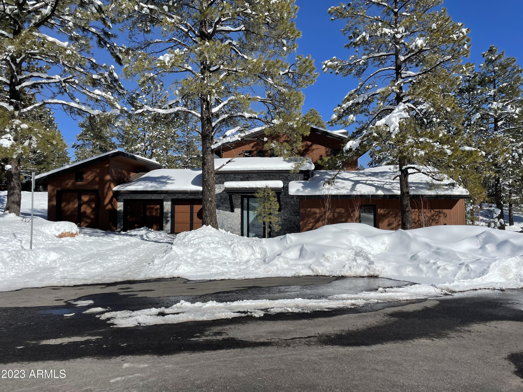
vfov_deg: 53.1
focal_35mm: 26
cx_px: 262
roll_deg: +0.6
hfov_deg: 67.3
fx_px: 393
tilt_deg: +2.8
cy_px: 196
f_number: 1.6
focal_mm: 4.2
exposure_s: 1/7813
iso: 32
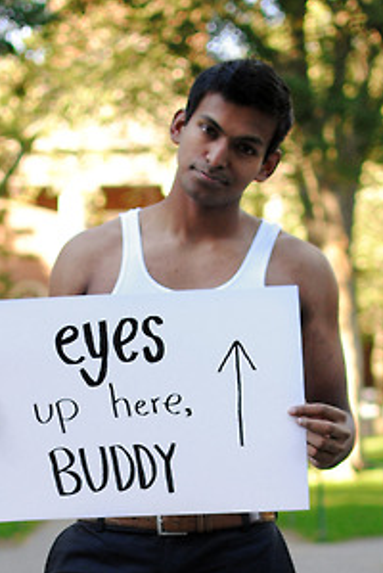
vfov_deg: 15.4
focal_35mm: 131
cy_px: 559
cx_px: 138
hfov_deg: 10.5
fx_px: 2090
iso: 400
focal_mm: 35
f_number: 1.8
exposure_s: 1/640
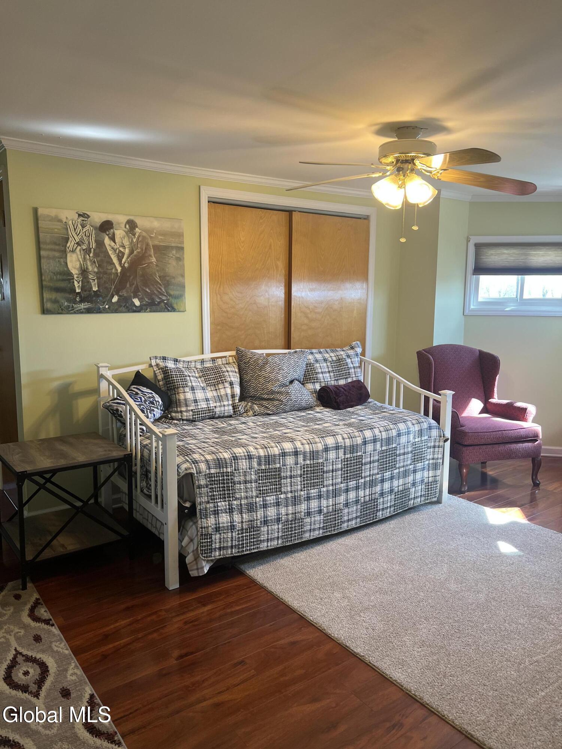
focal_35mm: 26
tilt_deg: -6.9
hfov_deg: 53.1
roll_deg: -0.3
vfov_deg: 67.3
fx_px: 563
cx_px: 281
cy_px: 374
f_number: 1.5
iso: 80
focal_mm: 5.7
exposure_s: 1/60
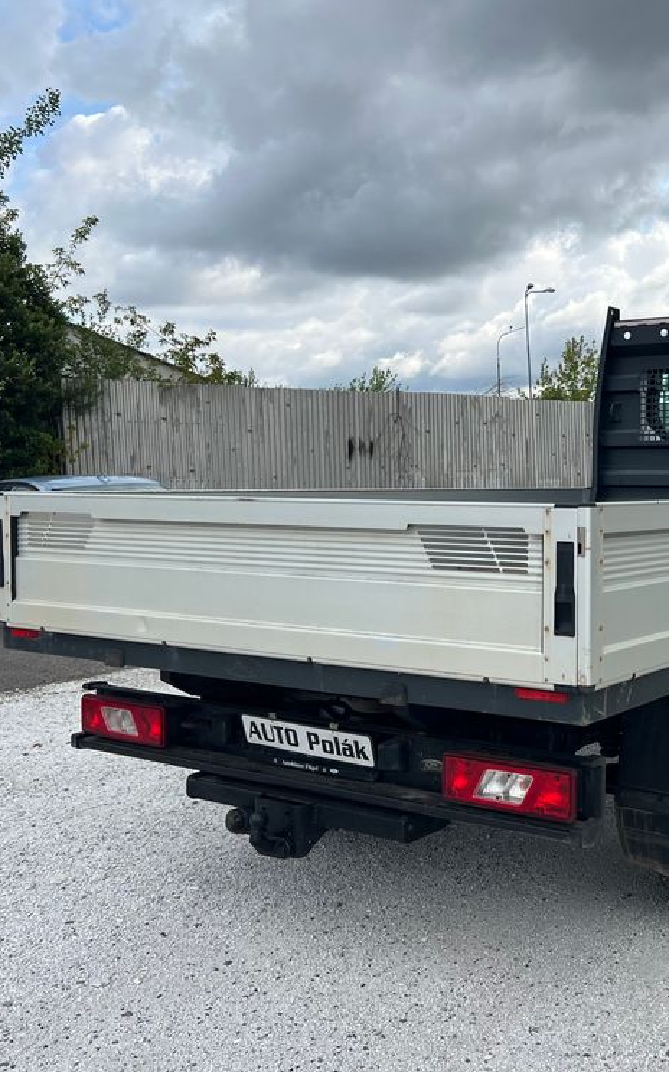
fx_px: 1109
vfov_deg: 51.6
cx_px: 606
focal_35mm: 38
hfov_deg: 31.9
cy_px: 527
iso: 50
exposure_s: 1/3257
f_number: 1.5
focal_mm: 5.7
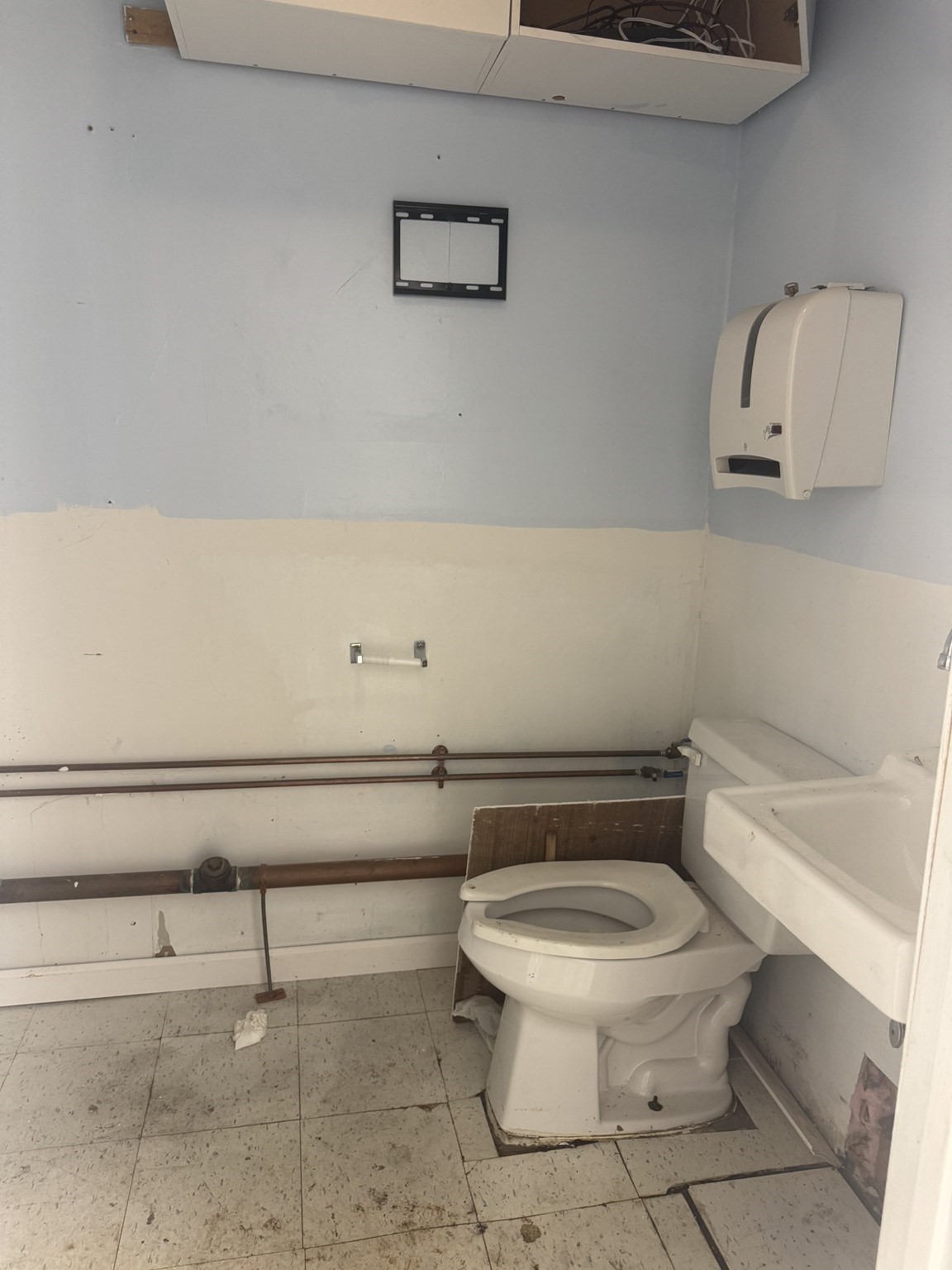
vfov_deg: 71.6
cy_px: 635
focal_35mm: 24
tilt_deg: -10.0
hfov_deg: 56.8
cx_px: 476
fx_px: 880
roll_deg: -1.3
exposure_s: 1/60
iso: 200
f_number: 1.78
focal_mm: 6.76
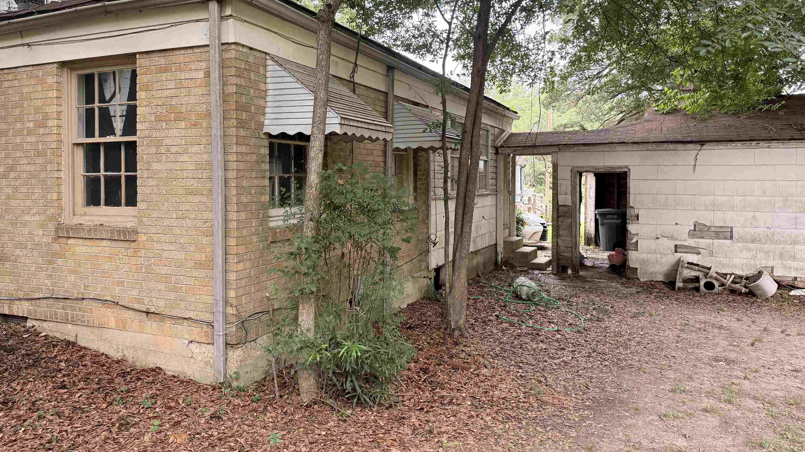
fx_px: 576
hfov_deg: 69.9
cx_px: 405
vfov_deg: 42.7
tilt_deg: +0.4
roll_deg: +0.0
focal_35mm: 27
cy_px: 182
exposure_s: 1/170
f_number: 1.78
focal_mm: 6.76
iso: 200
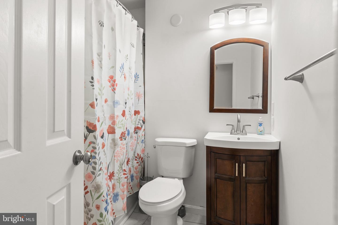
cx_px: 169
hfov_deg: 82.9
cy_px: 112
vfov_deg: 60.9
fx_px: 192
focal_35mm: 20
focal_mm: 13.6
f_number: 7.1
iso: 200
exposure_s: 1/1.67
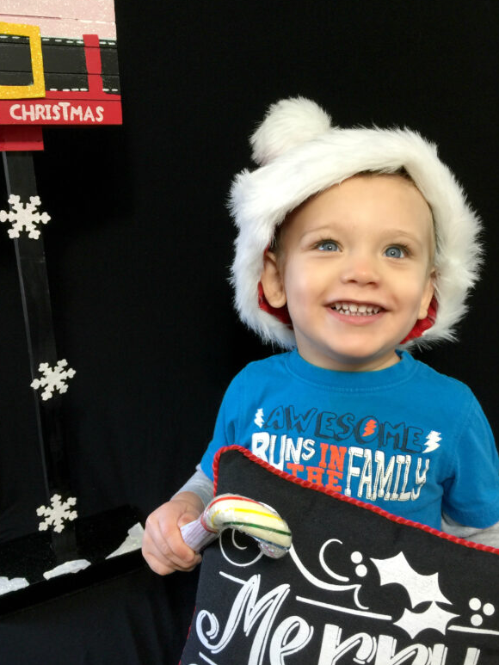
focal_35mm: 30
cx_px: 245
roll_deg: +0.9
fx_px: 576
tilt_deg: -15.1
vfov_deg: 59.9
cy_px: 324
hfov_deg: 46.8
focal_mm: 4.15
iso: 32
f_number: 2.2
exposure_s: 1/15
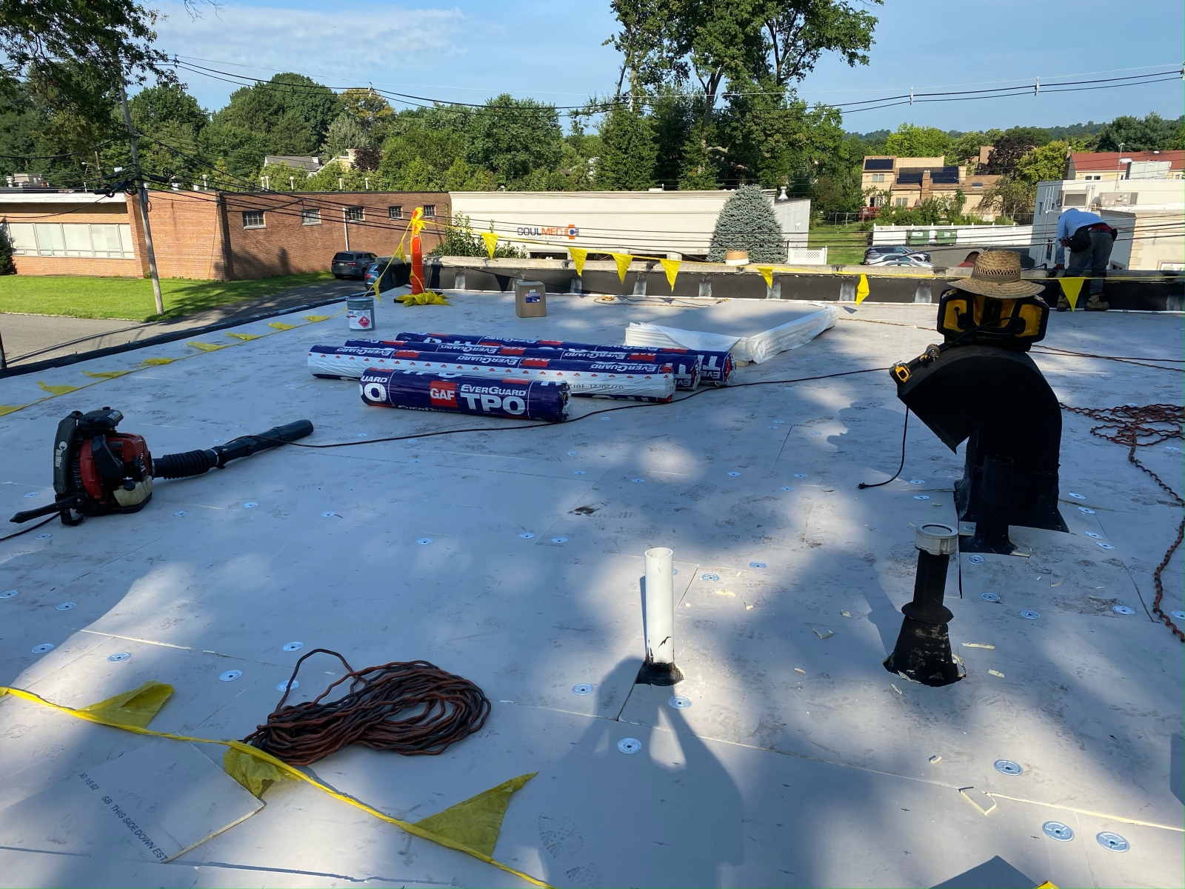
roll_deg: +0.3
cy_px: 444
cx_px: 592
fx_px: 890
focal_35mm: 26
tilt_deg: -17.9
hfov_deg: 67.3
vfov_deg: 53.1
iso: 32
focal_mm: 4.25
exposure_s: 1/1808
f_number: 1.8
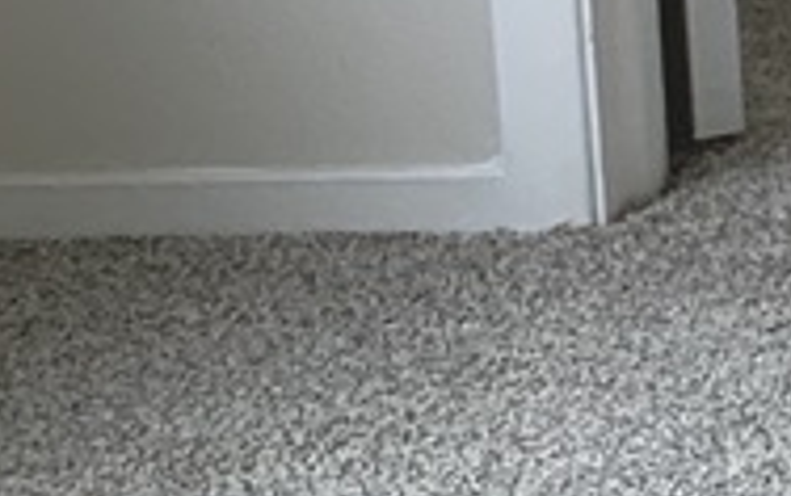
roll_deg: +0.4
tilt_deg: -9.3
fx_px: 4554
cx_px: 2705
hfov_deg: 7.9
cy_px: -937
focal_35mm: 211
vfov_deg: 5.8
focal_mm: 4.25
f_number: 1.8
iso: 64
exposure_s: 1/60
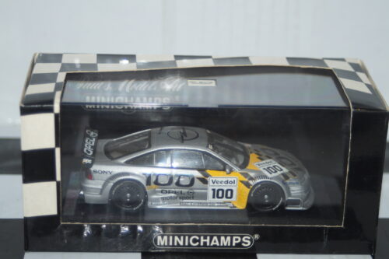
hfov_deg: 22.6
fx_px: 972
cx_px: 194
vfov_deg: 15.2
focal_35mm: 90
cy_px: 130
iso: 200
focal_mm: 60
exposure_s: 1/60
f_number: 5.6
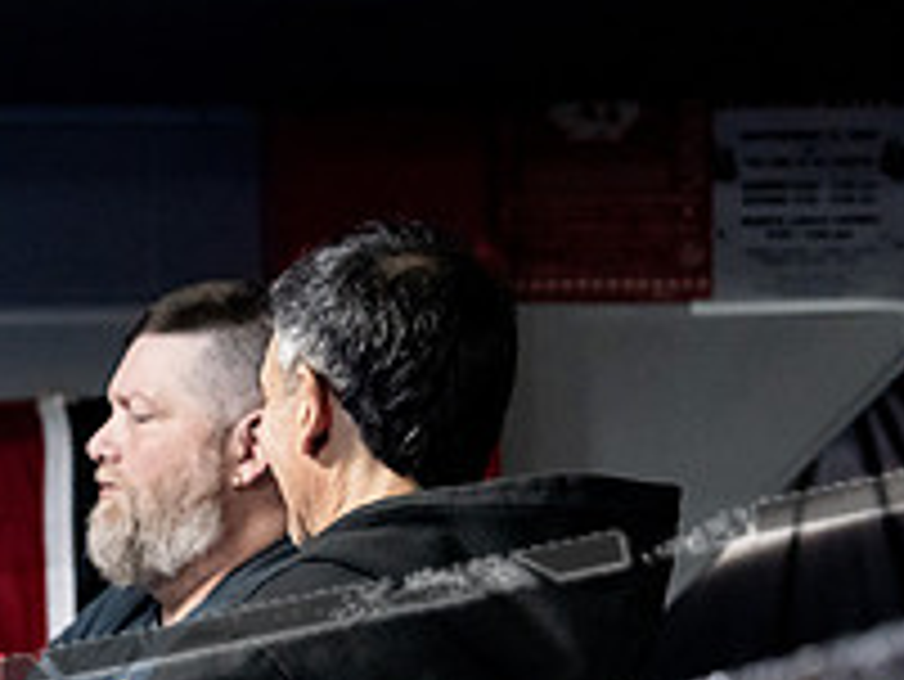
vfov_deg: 7.8
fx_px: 4939
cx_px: -108
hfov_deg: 10.3
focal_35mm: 189
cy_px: 754
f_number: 2.8
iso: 8000
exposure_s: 1/1000
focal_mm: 68
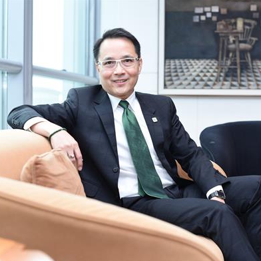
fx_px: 554
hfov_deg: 26.5
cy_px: 132
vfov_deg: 26.5
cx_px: 136
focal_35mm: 65
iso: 320
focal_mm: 50
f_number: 4
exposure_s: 1/80
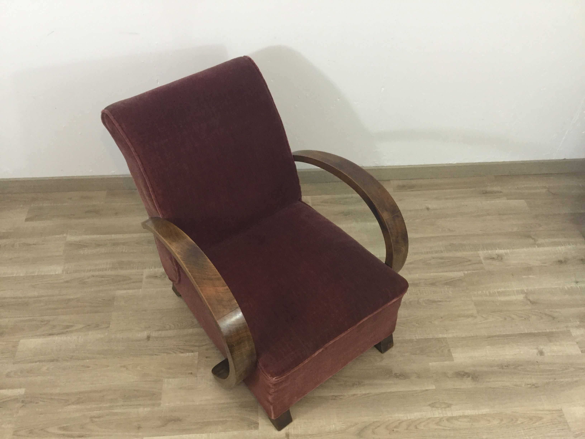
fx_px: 524
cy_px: 220
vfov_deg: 45.4
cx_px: 292
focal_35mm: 31
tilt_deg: -47.9
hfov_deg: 58.4
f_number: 2.4
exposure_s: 1/33
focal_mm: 3.3
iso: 100
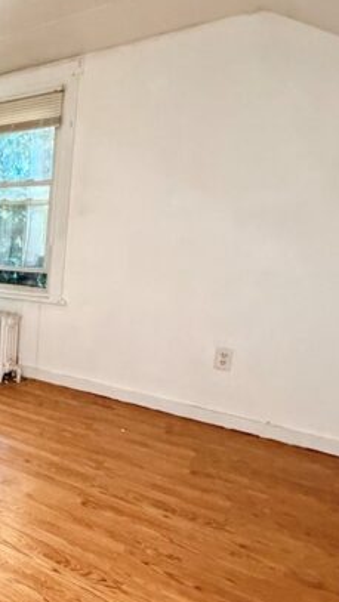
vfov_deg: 64.3
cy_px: 311
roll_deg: -1.5
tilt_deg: -9.5
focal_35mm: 30
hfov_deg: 31.5
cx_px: -83
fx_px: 479
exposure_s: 1/60
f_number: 2.2
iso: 500
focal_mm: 2.22
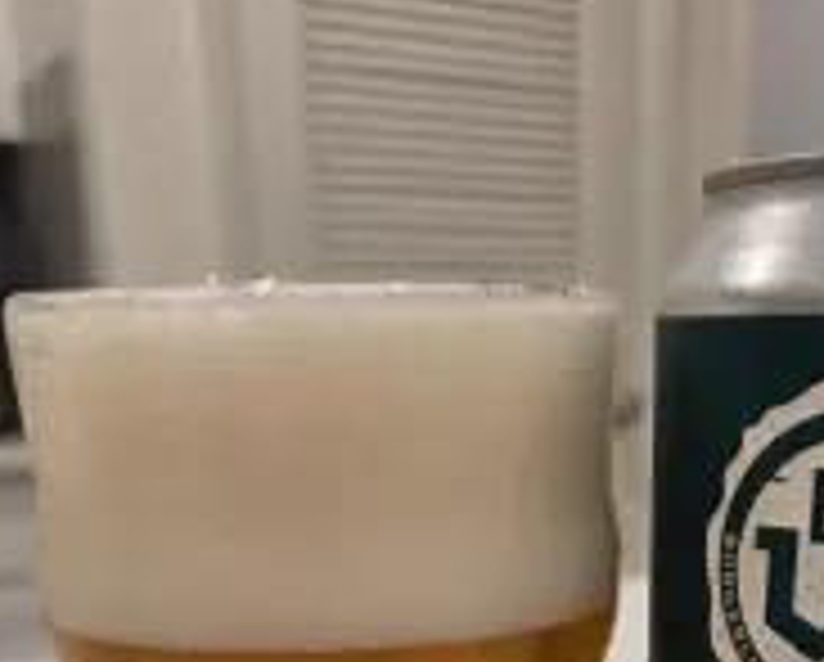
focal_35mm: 49
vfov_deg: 27.2
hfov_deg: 37.6
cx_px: 549
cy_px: 802
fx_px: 1197
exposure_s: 1/120
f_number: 1.7
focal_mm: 6.3
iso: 250
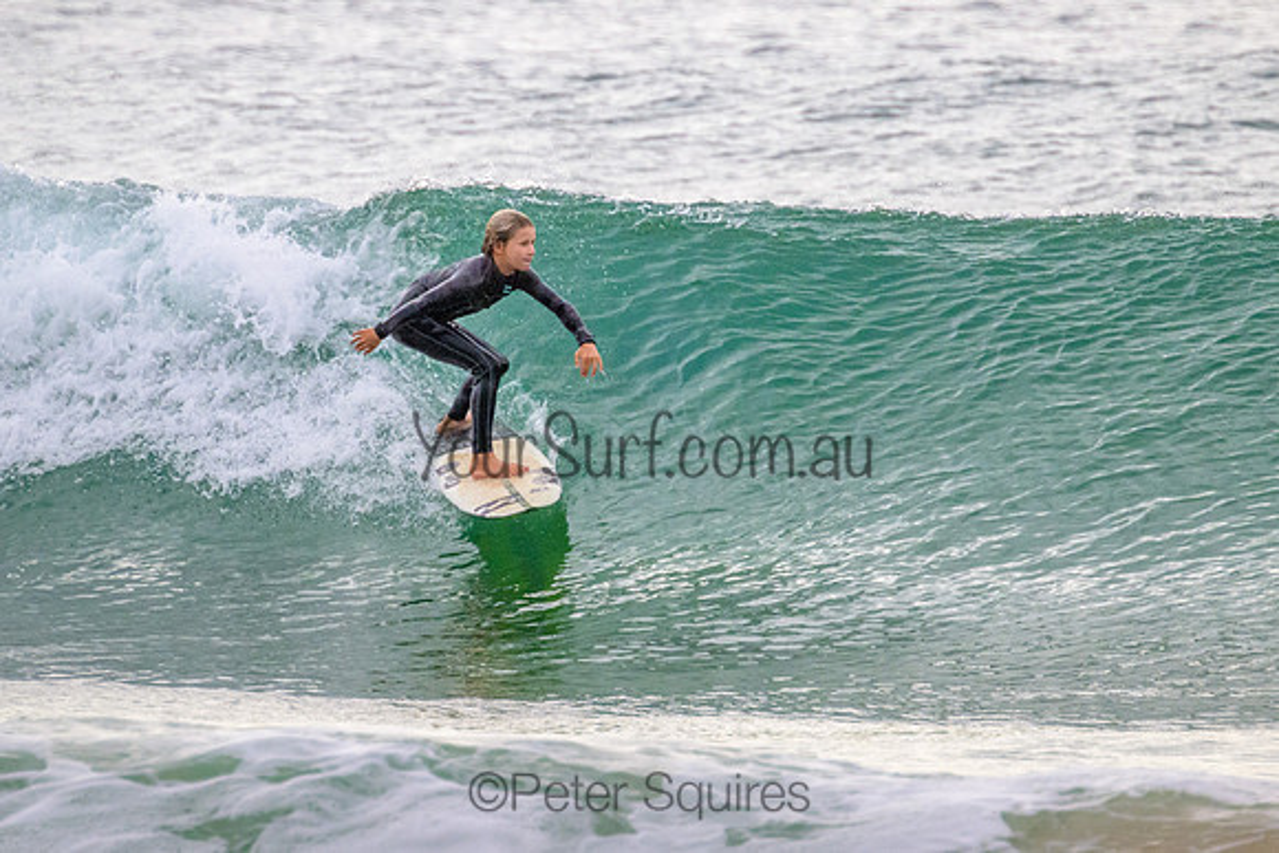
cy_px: 349
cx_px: 661
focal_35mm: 1021
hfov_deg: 2.0
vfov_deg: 1.3
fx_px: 36297
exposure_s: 1/2000
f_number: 11
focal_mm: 800
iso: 2800
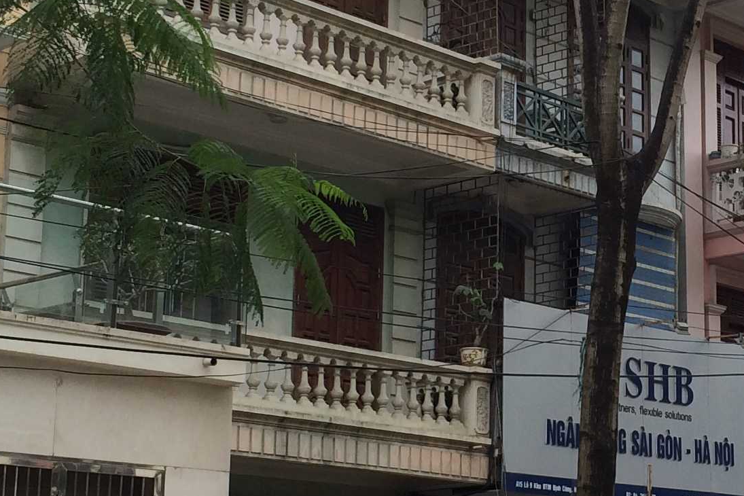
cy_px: 283
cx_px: 645
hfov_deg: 21.5
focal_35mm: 93
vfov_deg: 14.7
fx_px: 1922
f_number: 2.2
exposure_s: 1/331
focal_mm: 4.12
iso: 32
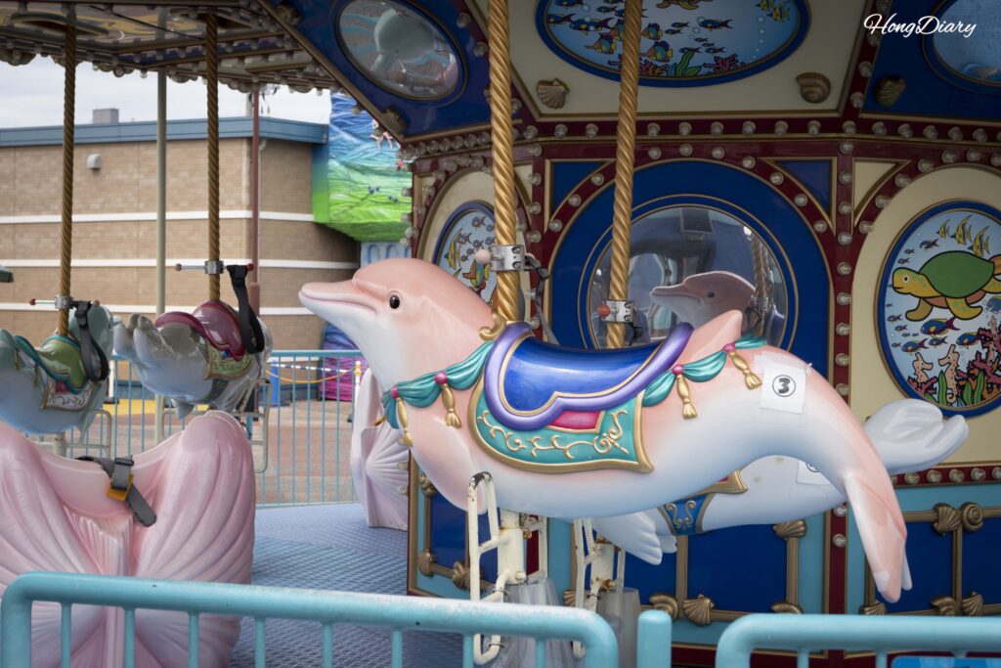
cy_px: 334
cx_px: 500
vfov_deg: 23.0
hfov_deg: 33.9
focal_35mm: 59
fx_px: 1641
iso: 160
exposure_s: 1/160
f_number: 9
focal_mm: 59
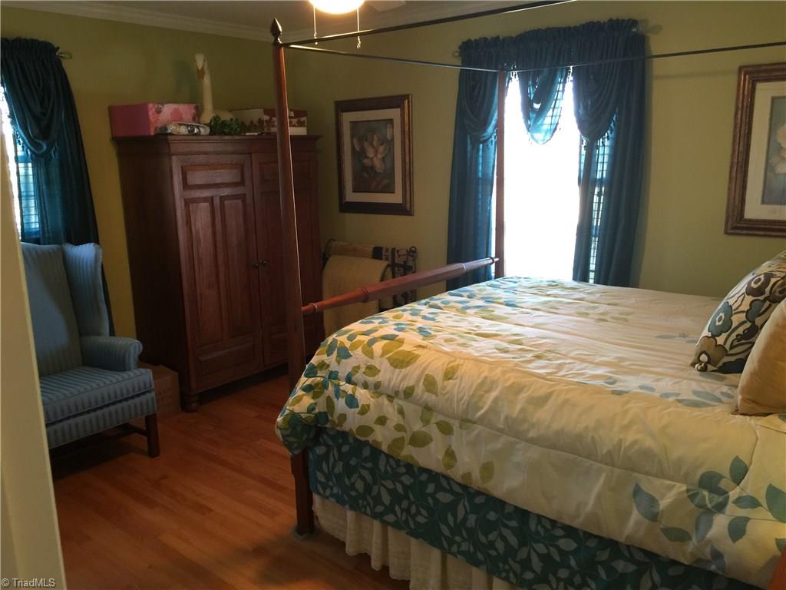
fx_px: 658
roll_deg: -0.4
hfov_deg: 61.7
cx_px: 393
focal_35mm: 29
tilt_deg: -10.5
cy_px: 295
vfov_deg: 48.2
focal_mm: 4.15
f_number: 2.2
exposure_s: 1/15
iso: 64
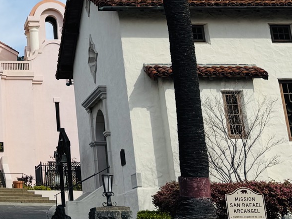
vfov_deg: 16.6
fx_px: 700
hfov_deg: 21.8
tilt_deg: +22.8
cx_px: -62
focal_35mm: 83
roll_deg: +0.4
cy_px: -80
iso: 80
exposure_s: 1/5348
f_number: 1.78
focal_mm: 6.76
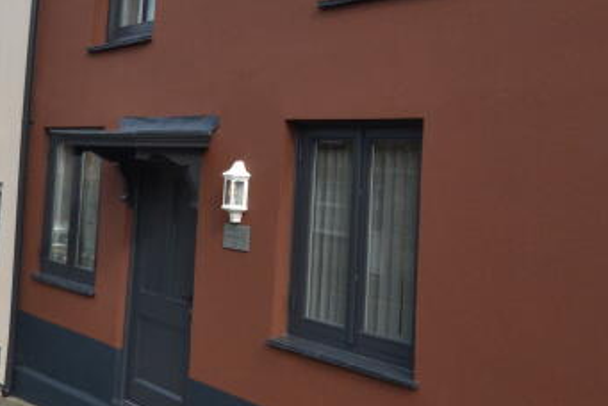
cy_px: 77
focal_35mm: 45
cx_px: 280
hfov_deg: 43.5
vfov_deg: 29.2
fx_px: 761
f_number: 10
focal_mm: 10
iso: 400
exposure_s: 1/400
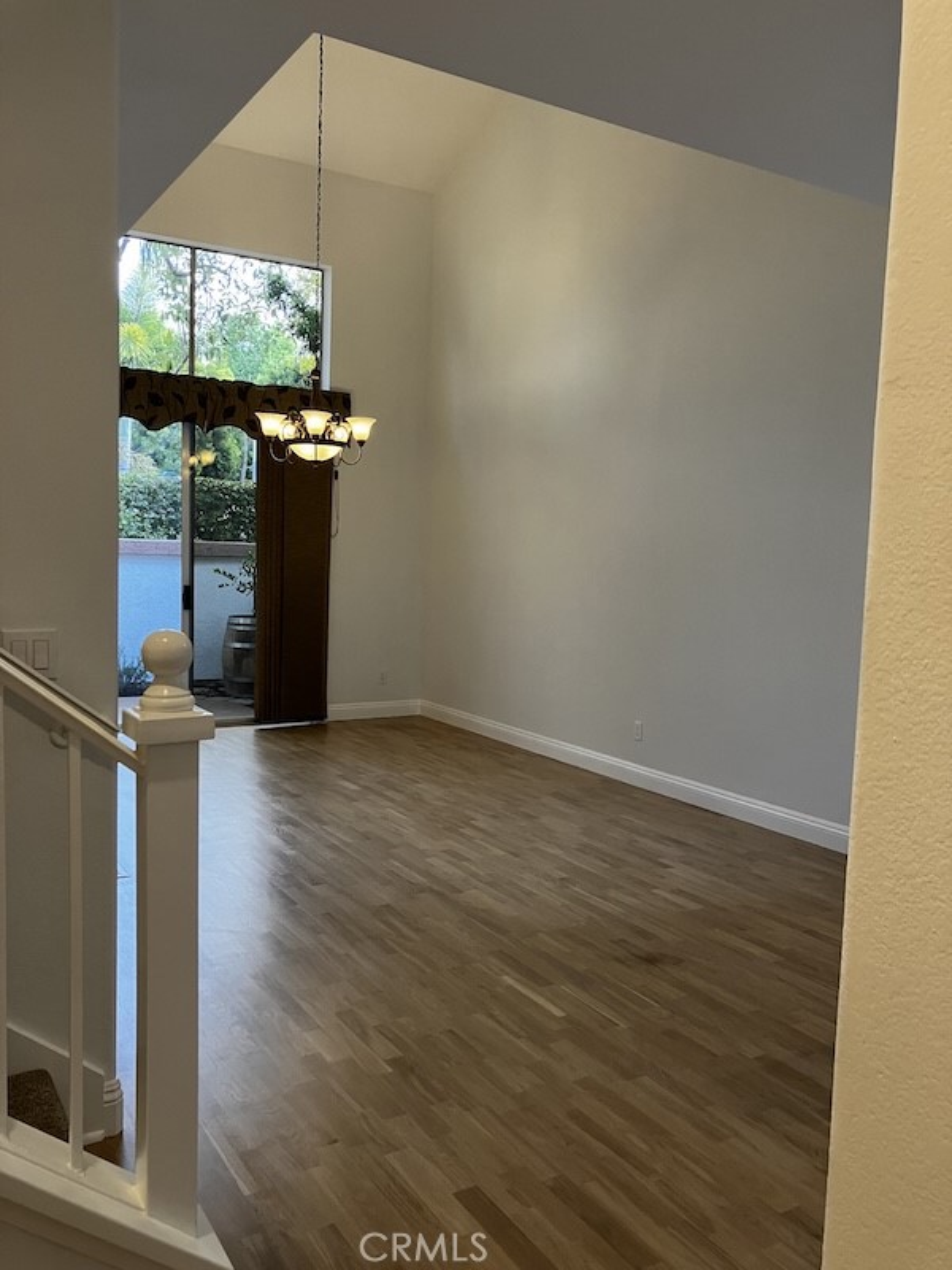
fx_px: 1027
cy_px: 635
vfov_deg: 63.4
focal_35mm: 28
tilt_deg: -4.2
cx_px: 476
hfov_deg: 49.7
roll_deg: -1.0
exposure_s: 1/60
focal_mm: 3.99
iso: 64
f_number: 1.8
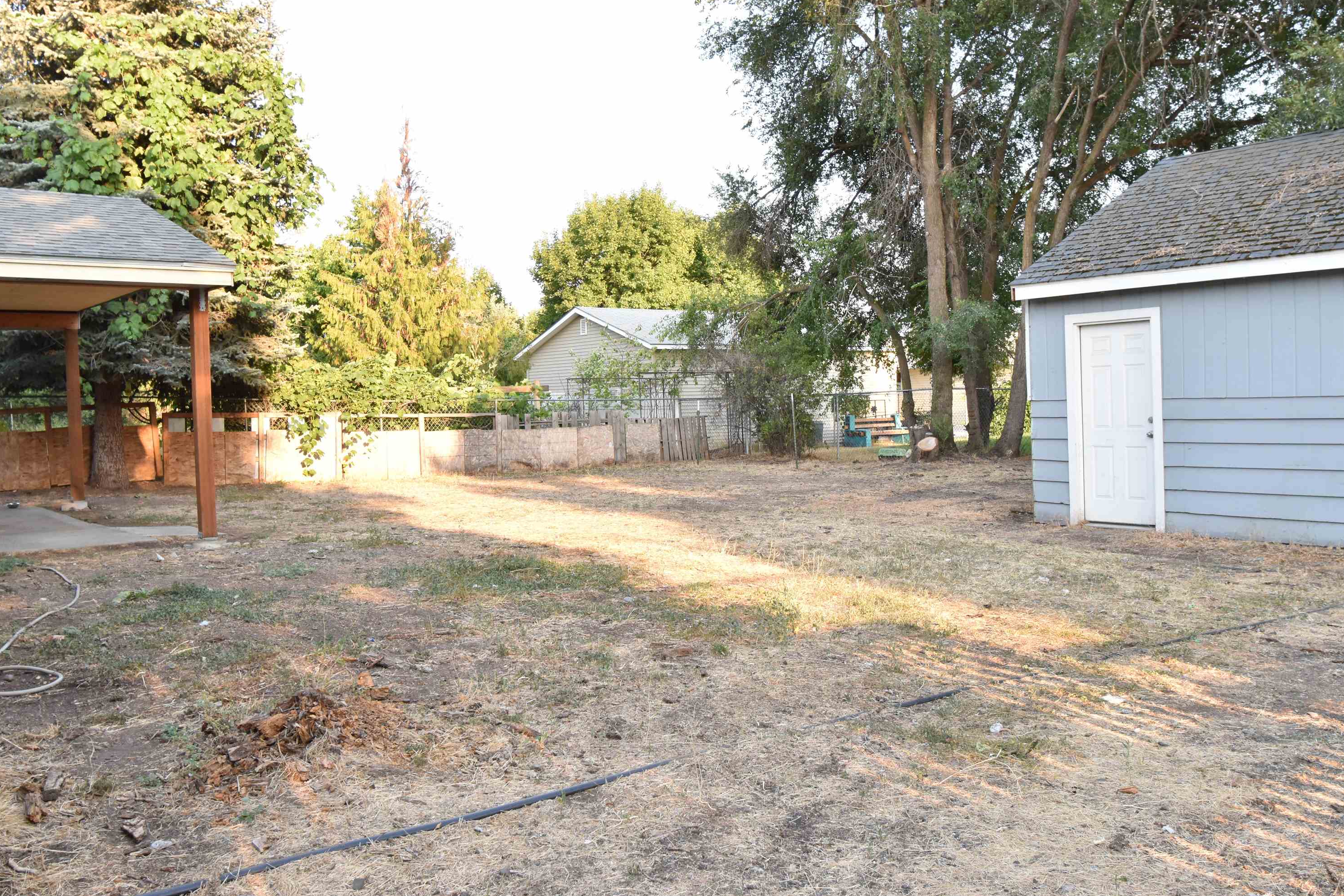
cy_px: 439
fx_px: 1157
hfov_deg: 60.3
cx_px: 664
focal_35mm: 31
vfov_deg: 42.3
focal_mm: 20
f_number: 8
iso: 720
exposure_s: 1/125
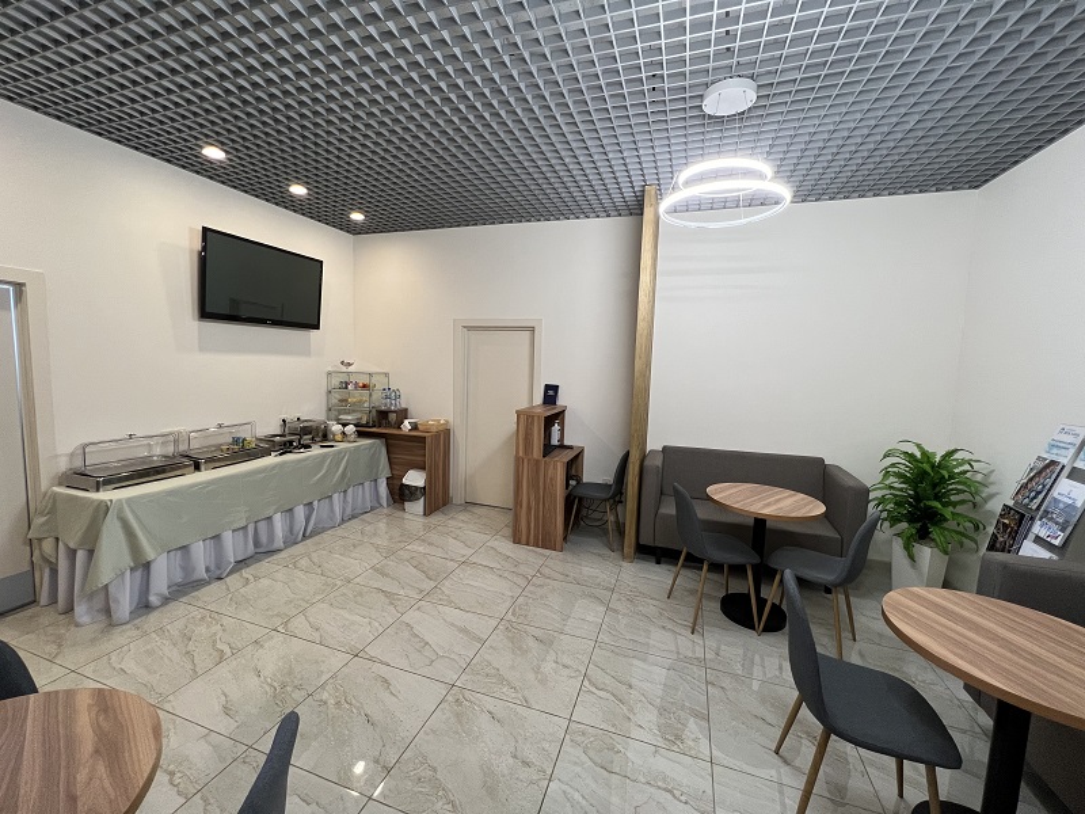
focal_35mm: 13
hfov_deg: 106.2
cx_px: 542
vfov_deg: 89.9
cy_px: 407
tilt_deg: -5.6
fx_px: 407
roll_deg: -1.9
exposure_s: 1/100
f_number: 1.8
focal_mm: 1.57
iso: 200
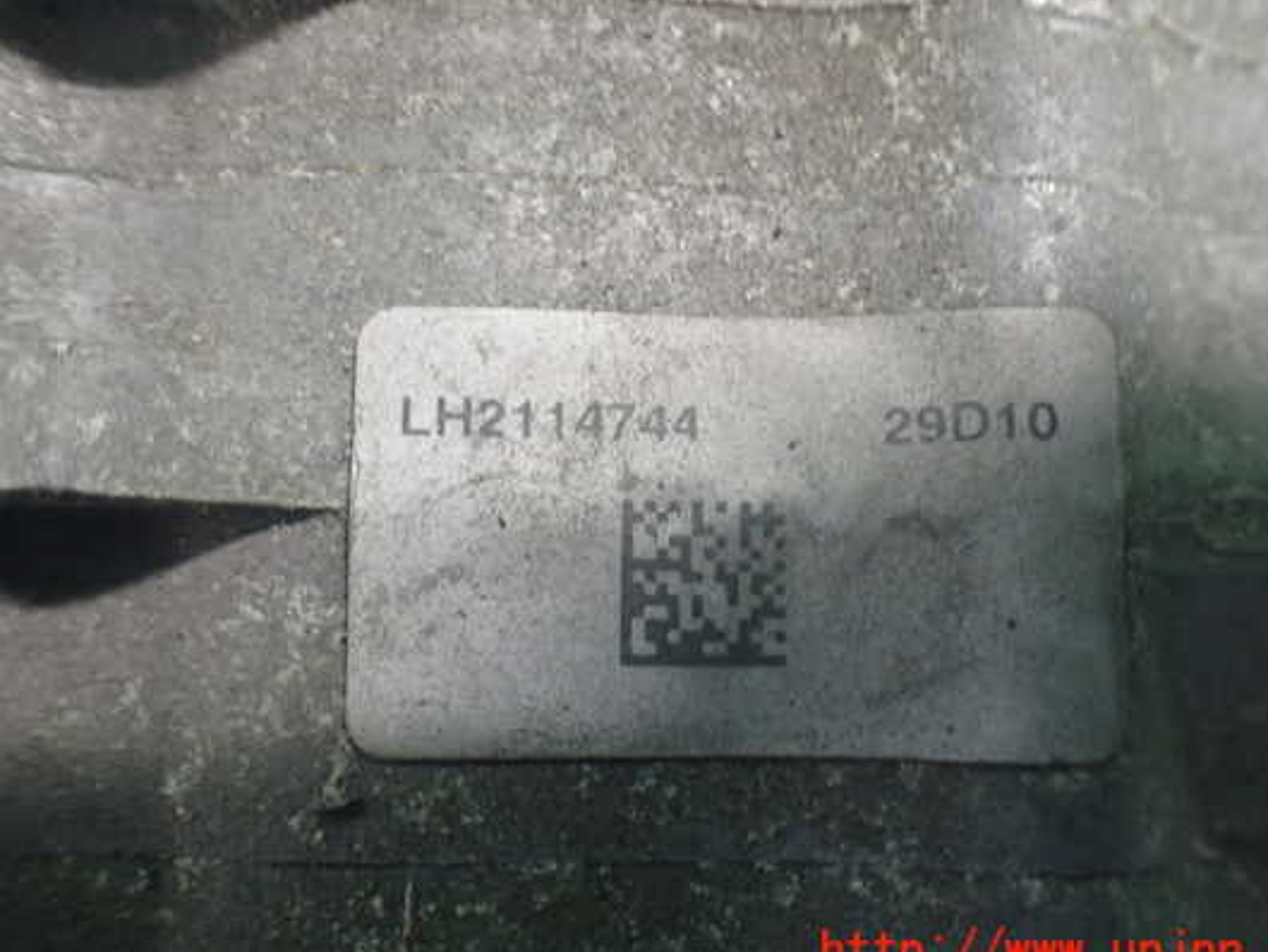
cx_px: 642
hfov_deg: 53.9
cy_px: 444
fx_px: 1246
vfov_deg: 41.8
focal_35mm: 34
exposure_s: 1/40
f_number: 2.3
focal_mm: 5.4
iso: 800
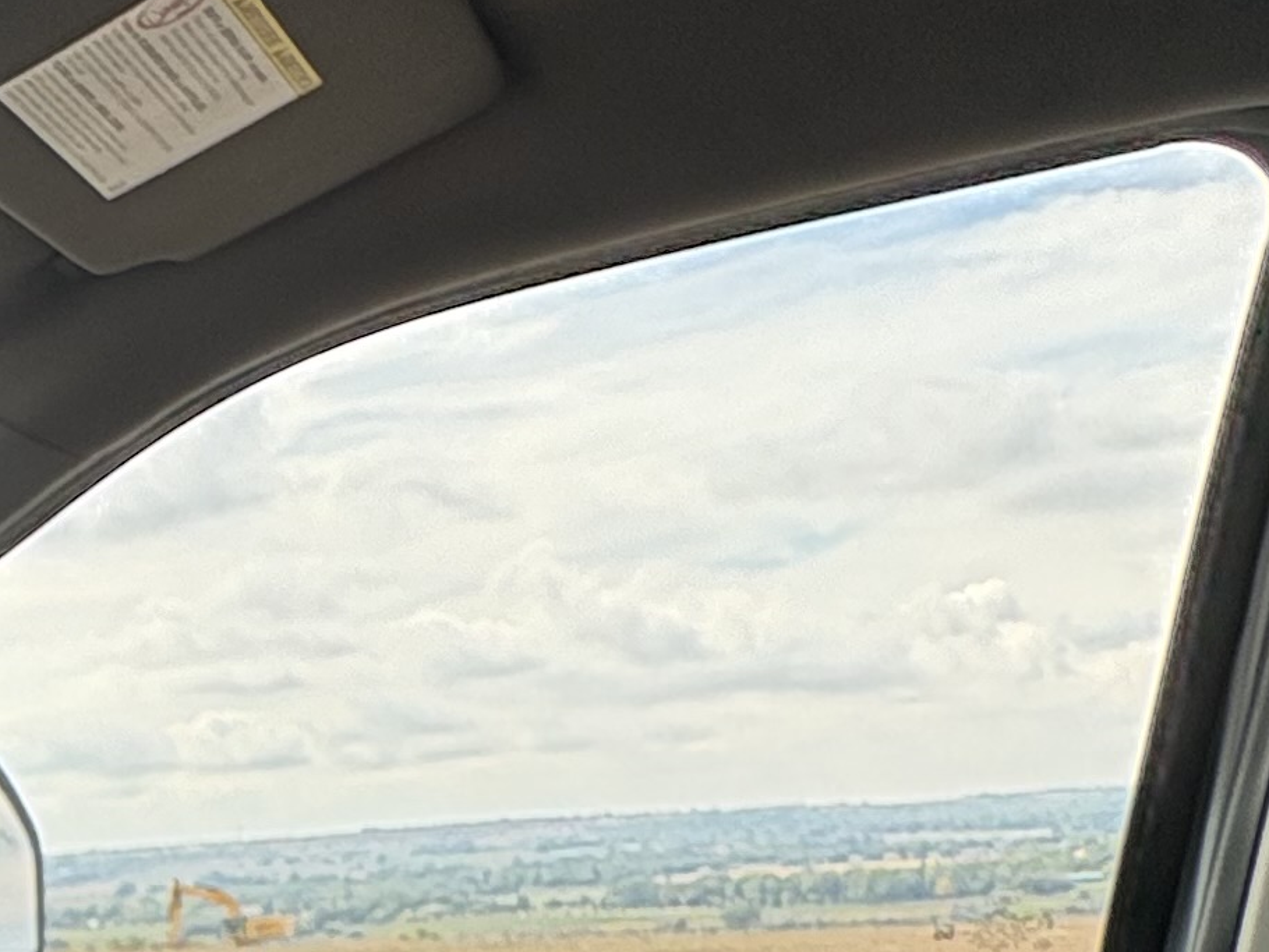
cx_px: -961
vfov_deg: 20.3
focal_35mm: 62
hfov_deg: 21.5
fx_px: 2273
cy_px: 1431
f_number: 2.2
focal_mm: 2.22
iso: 64
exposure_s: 1/177
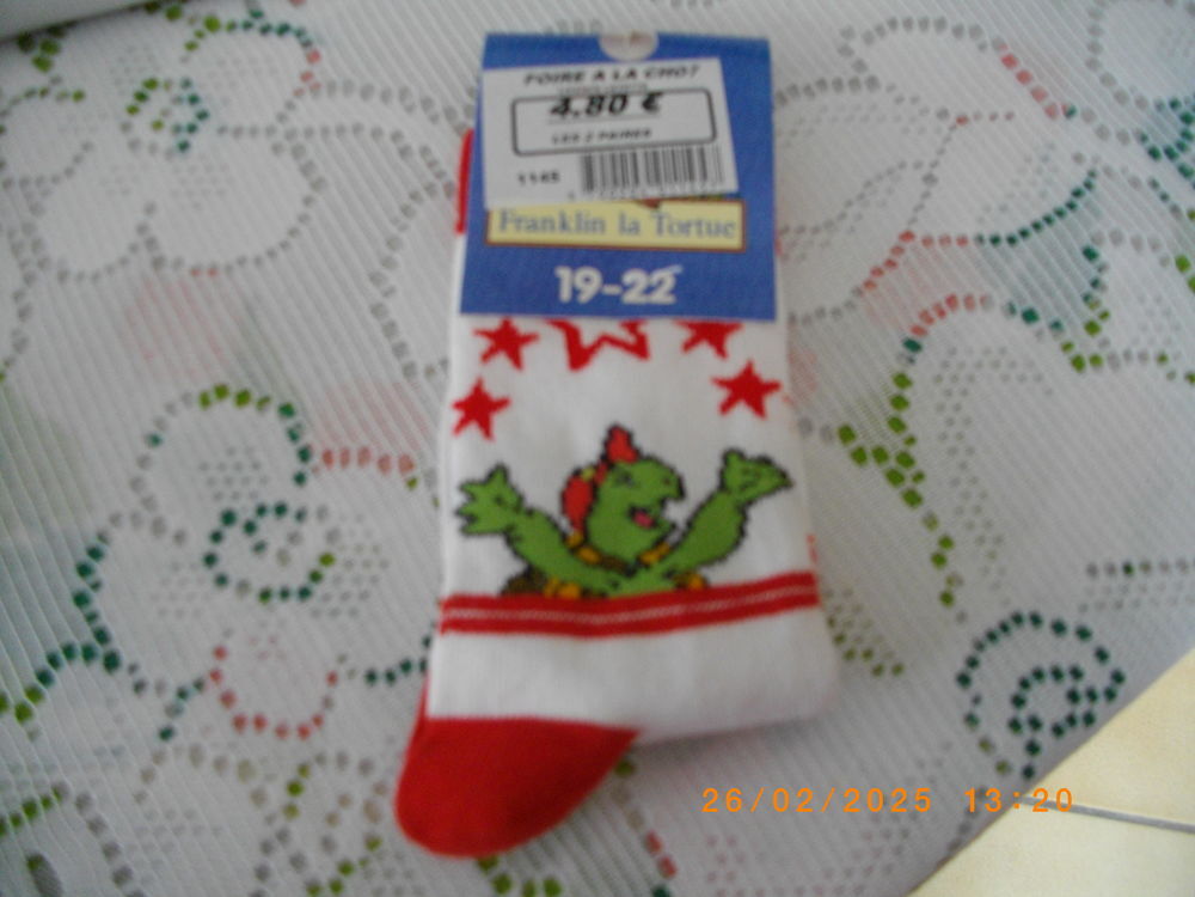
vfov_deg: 44.2
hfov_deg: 56.8
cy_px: 448
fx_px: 1105
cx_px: 598
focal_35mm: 32
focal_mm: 5.7
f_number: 2.9
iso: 200
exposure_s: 1/50
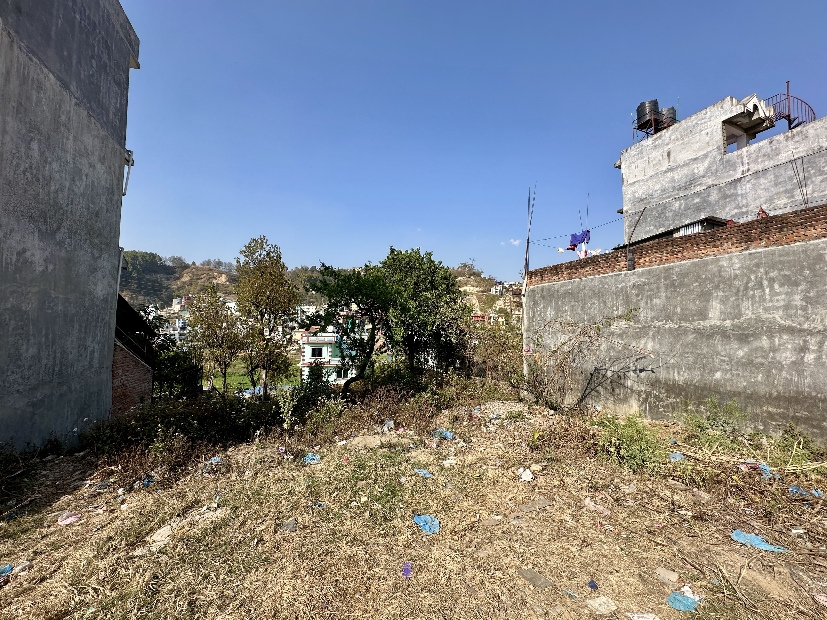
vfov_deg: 85.7
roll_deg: +0.5
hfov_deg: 102.1
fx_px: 334
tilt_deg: +3.6
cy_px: 310
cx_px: 414
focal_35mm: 14
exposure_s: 1/1575
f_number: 2.2
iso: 40
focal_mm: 2.22
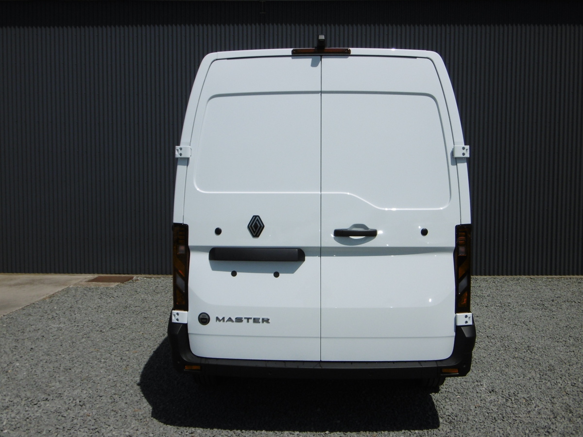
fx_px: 539
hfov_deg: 56.8
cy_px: 218
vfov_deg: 44.2
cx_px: 292
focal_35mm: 32
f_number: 8.8
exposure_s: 1/500
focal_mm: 5.8
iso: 100
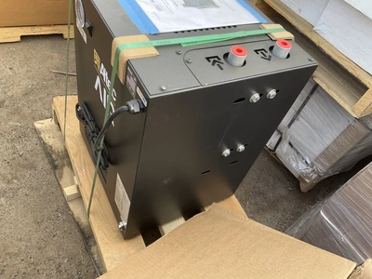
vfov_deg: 48.2
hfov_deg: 61.7
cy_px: 140
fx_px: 312
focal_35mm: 29
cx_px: 186
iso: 20
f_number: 1.8
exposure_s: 1/122
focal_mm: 3
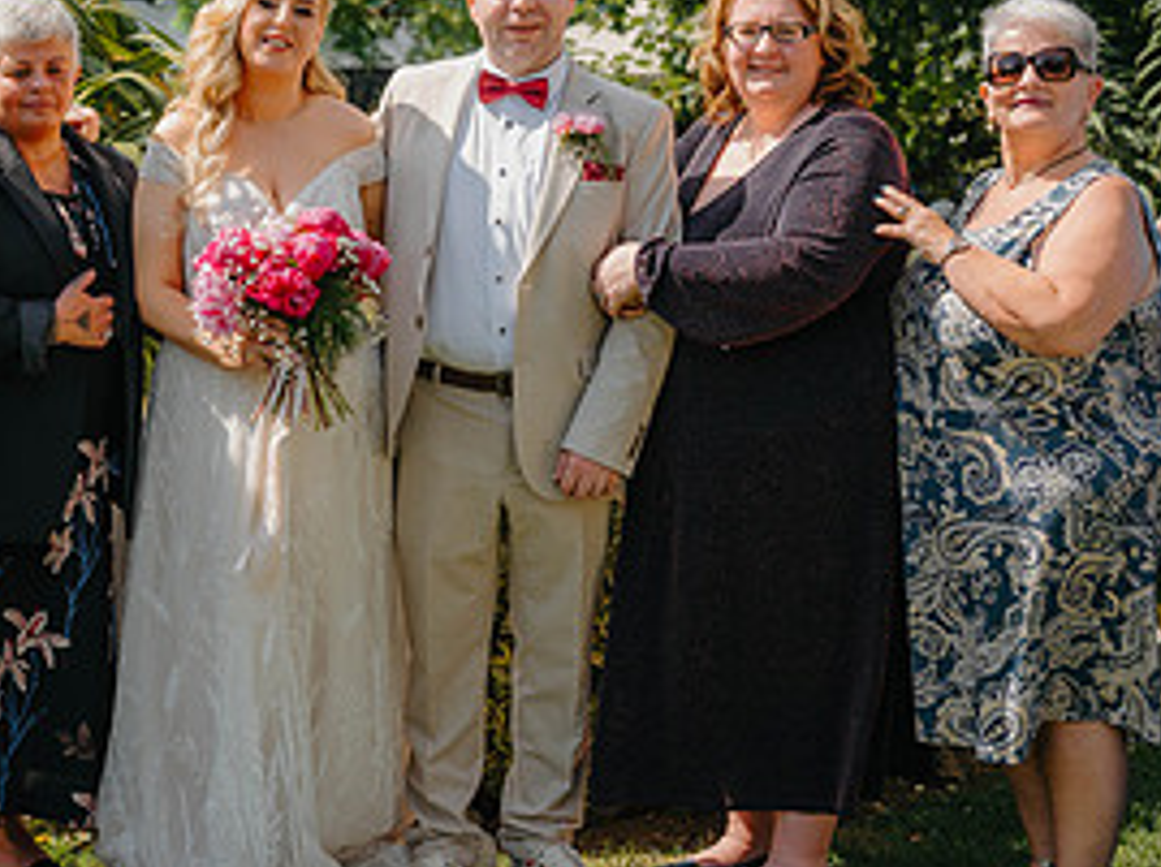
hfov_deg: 26.0
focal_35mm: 74
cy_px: 231
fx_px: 2479
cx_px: 272
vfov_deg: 19.7
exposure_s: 1/1250
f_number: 2.8
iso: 100
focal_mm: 35
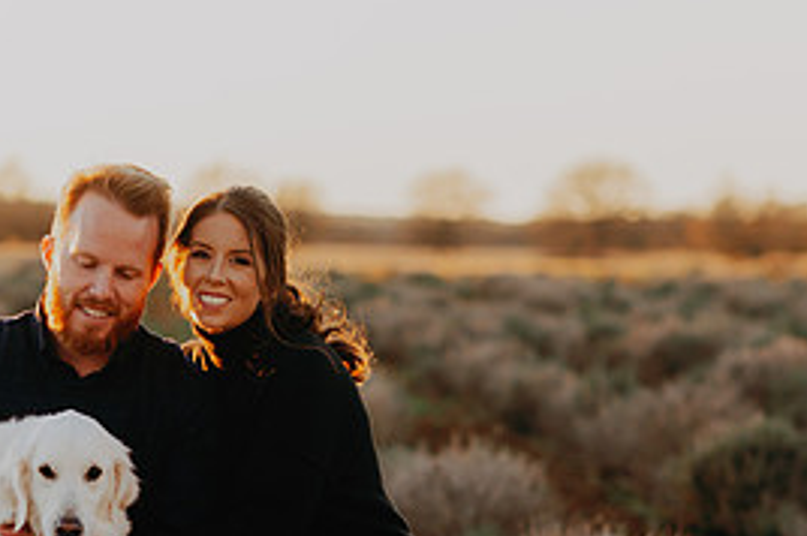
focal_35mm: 184
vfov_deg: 7.4
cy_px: 407
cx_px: 211
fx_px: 4120
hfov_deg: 11.2
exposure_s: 1/640
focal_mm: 85
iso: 200
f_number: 2.8
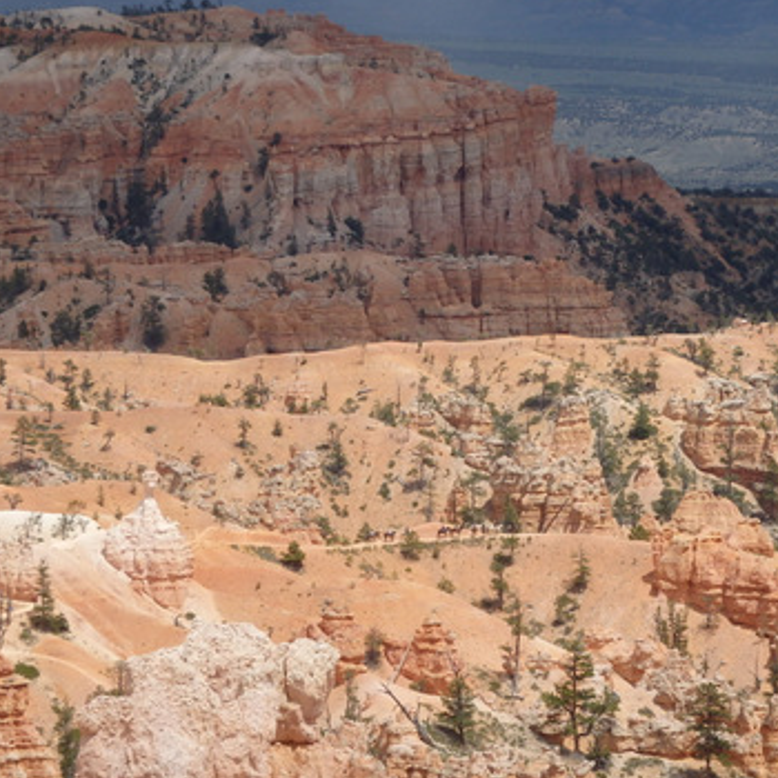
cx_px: 511
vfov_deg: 9.9
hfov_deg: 9.9
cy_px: 383
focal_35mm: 177
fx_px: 4501
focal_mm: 25
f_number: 5.9
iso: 125
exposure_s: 1/640
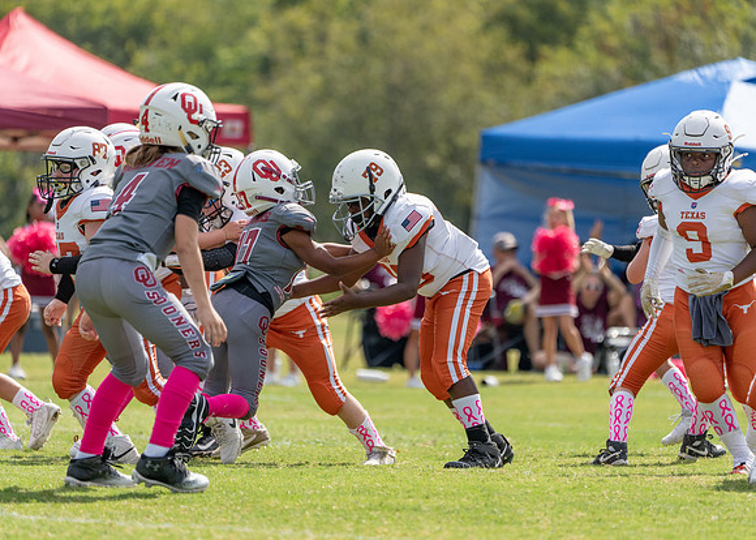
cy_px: 270
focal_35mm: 419
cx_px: 378
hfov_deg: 4.8
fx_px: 8997
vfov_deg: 3.4
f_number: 5.6
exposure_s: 1/2000
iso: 500
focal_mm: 400
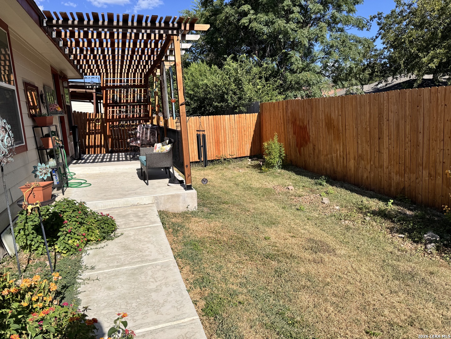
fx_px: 313
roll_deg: +2.8
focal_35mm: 24
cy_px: 170
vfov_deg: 56.8
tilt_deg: -11.0
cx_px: 226
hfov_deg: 71.6
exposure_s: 1/4950
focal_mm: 6.76
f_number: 1.78
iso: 80
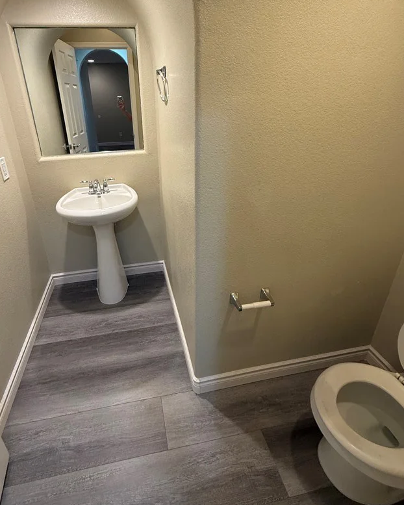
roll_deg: +1.7
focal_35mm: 18
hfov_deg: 73.4
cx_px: 171
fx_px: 269
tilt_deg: -22.2
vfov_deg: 85.5
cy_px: 207
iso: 200
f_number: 2.2
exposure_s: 1/60
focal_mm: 2.22
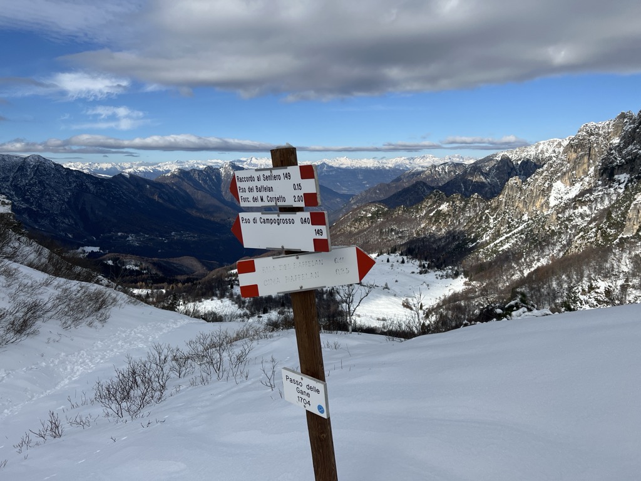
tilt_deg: -8.2
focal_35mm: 26
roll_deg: +0.0
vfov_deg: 53.1
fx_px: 481
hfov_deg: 67.3
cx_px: 320
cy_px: 240
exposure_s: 1/7463
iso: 50
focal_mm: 5.7
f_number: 1.5
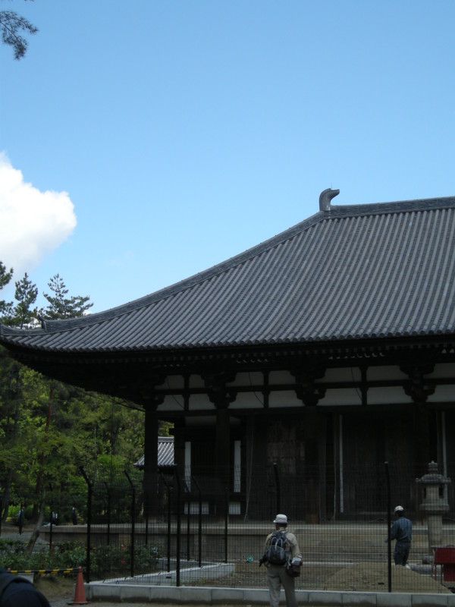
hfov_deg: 24.0
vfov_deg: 31.7
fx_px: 1069
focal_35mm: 61
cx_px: 228
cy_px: 304
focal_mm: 9.9
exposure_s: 1/136
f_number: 7
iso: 50
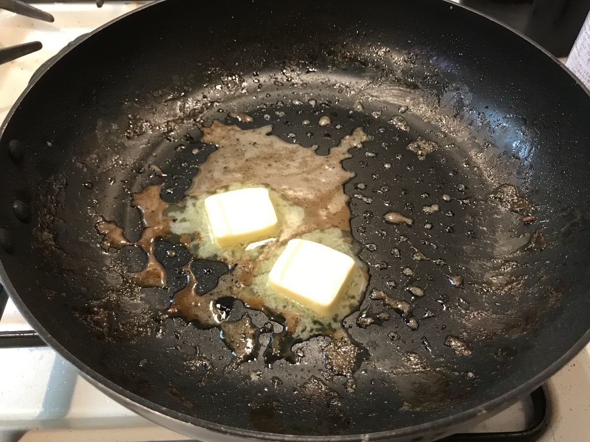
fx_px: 477
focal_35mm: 28
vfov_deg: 49.7
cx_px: 295
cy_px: 221
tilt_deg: -51.9
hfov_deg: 63.4
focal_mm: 3.99
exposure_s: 1/14
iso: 100
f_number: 1.8
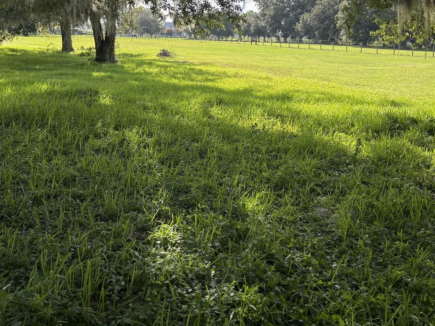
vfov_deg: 34.2
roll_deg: -2.6
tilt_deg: -3.8
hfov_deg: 45.8
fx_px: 515
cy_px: 74
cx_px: 216
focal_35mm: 41
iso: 50
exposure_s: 1/758
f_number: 1.6
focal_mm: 5.96
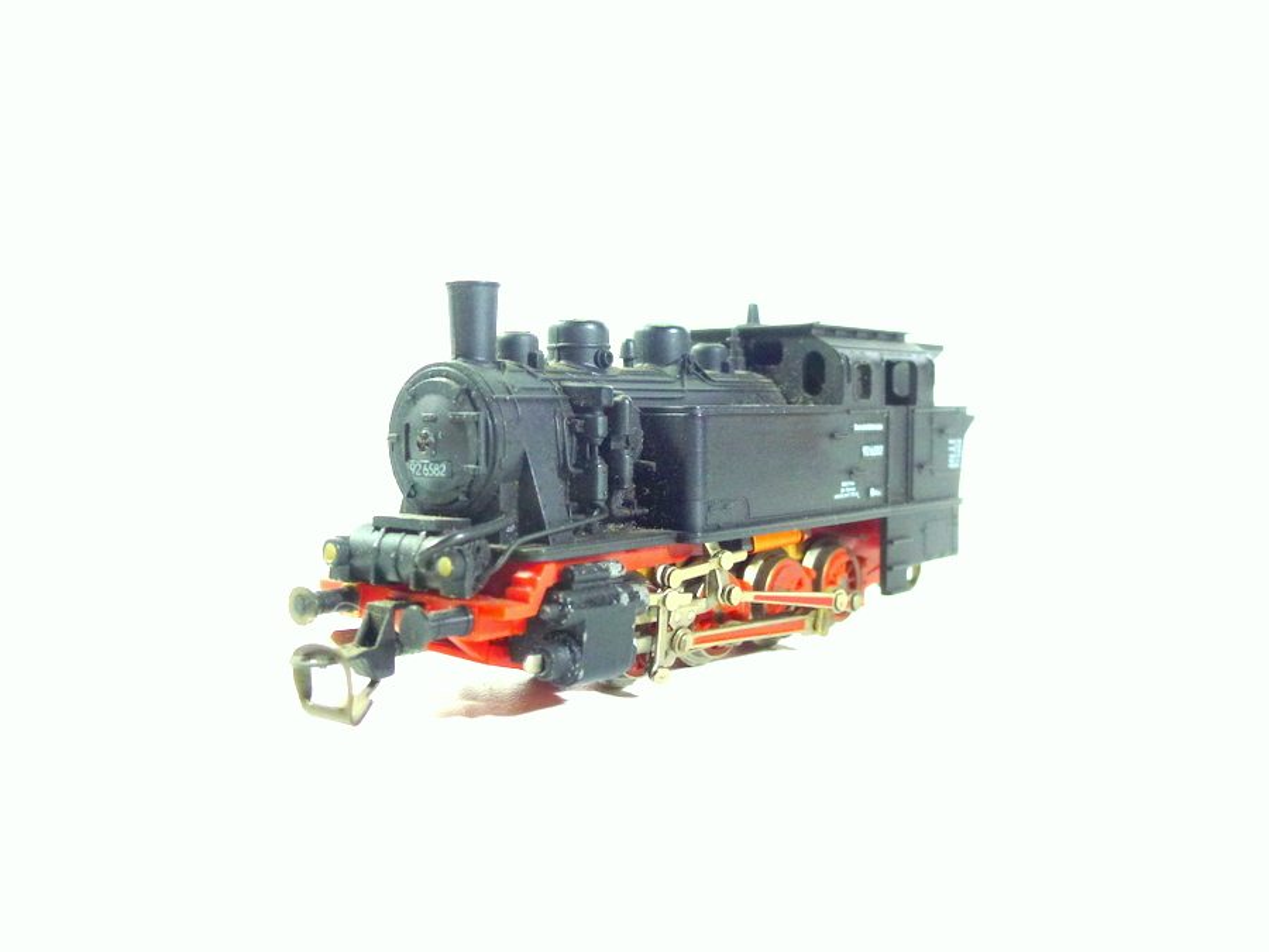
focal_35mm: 33
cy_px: 476
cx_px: 634
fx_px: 1210
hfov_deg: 55.4
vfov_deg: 42.9
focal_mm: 5.9
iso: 200
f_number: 3.6
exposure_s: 1/40
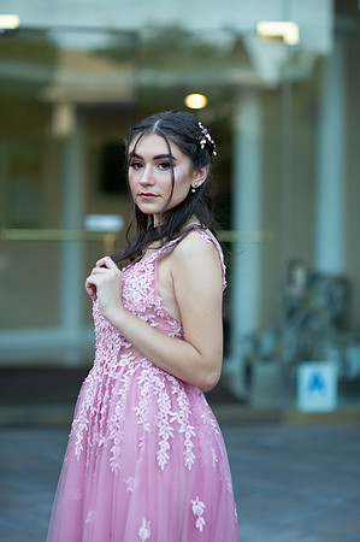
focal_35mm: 85
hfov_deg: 16.0
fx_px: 1278
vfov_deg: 23.9
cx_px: 180
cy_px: 271
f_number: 2
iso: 250
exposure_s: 1/640
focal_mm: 85
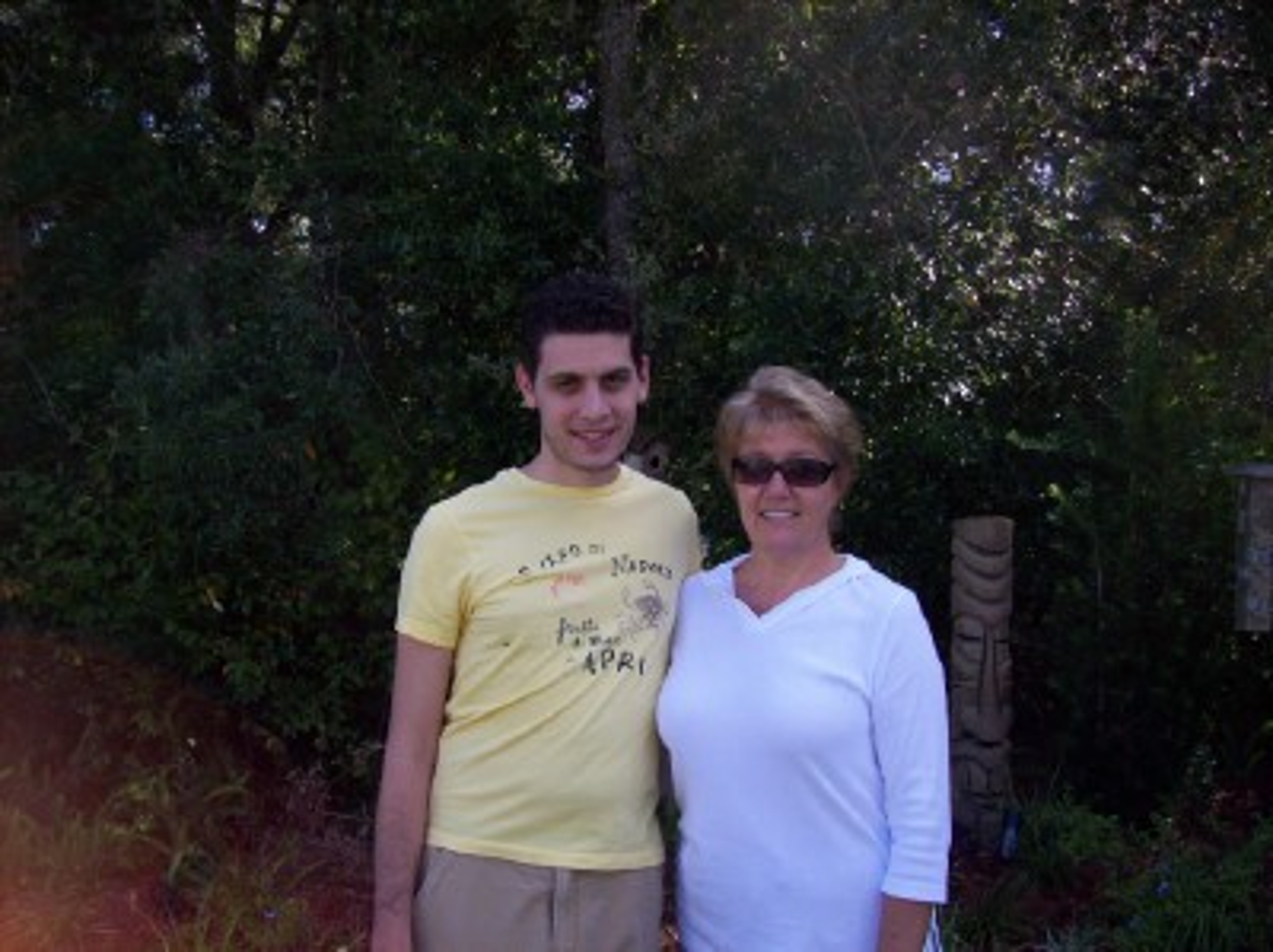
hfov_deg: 51.4
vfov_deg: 39.6
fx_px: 1322
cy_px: 476
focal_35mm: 36
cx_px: 636
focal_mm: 6
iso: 80
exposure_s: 1/444
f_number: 2.7
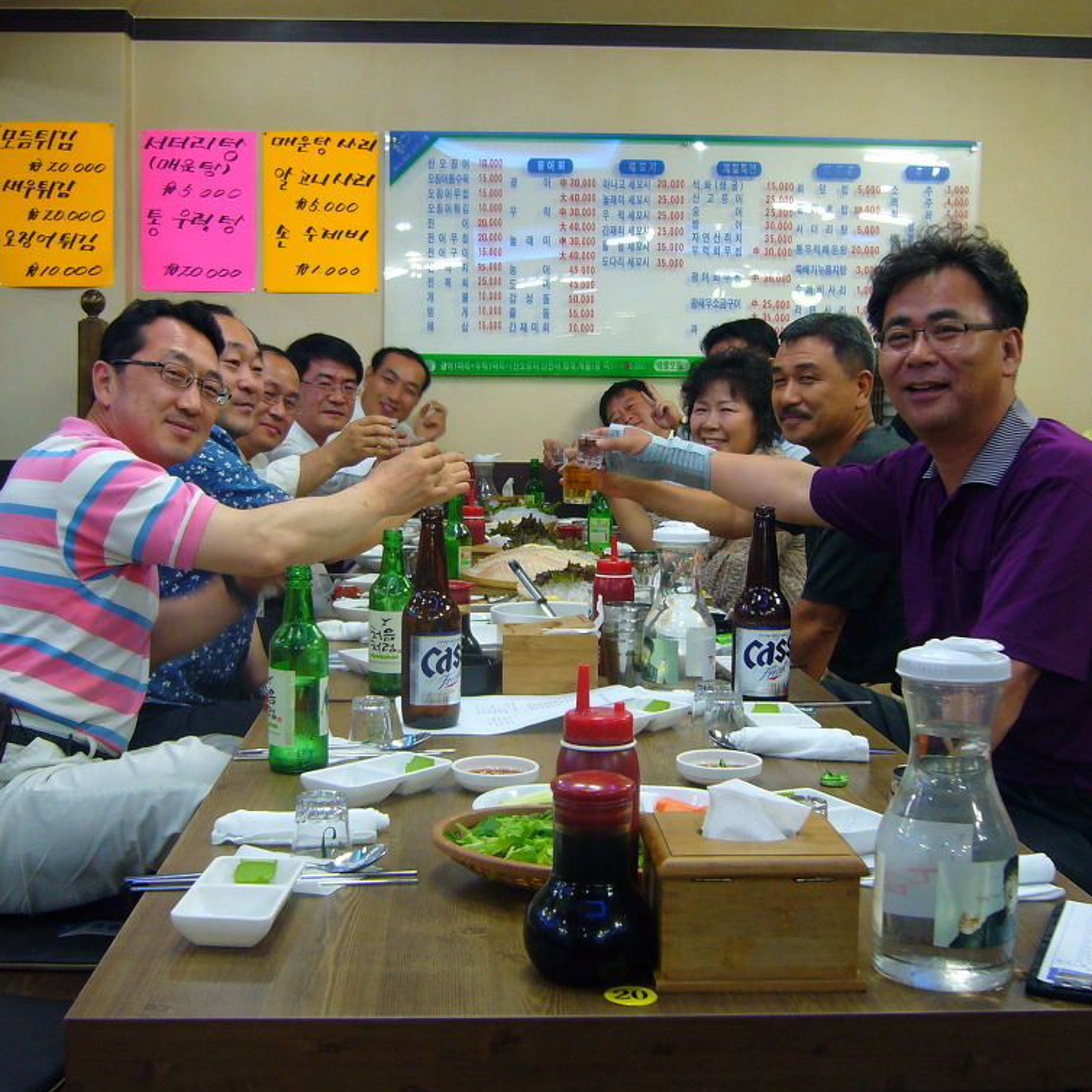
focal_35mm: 42
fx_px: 1499
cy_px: 555
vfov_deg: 40.0
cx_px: 510
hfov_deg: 40.0
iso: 125
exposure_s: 1/20
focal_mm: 5.8
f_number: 2.8
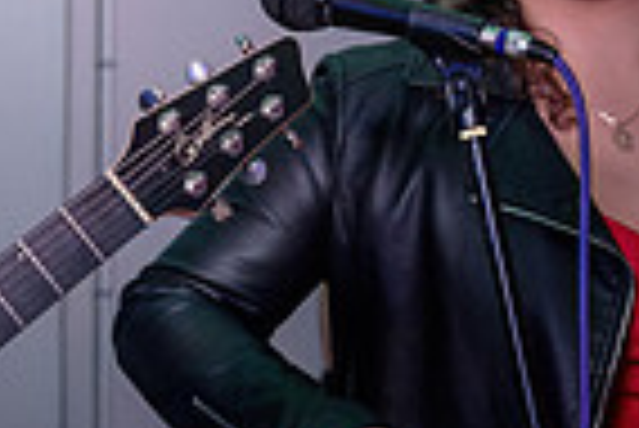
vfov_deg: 7.6
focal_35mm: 180
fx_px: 3198
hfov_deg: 11.4
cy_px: 178
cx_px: 108
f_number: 3.5
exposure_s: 1/60
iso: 500
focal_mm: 42
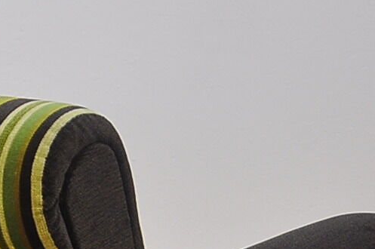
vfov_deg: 6.2
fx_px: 2289
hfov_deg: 9.0
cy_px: 325
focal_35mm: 220
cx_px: -265
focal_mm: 34
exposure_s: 1/160
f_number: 4.2
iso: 400
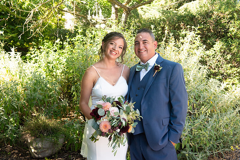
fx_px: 280
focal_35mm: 42
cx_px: 120
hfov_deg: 46.4
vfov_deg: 31.9
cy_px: 80
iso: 640
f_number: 4.5
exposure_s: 1/400
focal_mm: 42
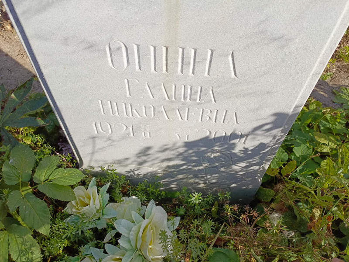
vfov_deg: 54.9
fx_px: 252
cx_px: 174
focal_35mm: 25
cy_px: 131
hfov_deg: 69.4
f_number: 1.69
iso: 115
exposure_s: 1/992
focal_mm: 4.76
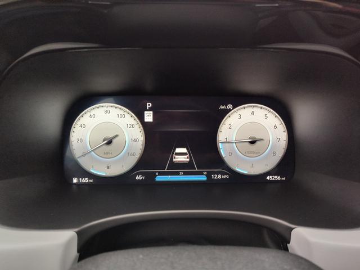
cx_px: 180
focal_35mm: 23
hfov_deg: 73.9
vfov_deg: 58.9
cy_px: 135
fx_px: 239
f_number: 1.88
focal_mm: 5.56
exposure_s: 1/120
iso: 434
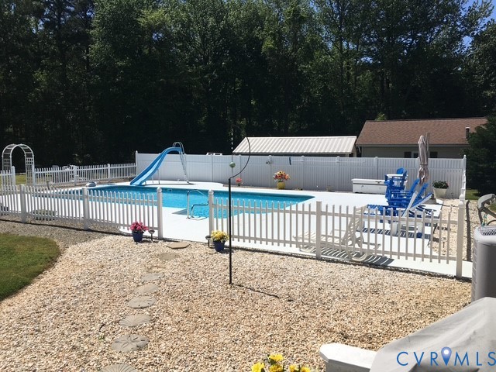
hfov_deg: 61.7
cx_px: 248
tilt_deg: -4.2
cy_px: 186
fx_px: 416
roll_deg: -0.7
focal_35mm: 29
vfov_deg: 48.2
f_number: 2.2
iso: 25
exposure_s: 1/3205
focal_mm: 4.15
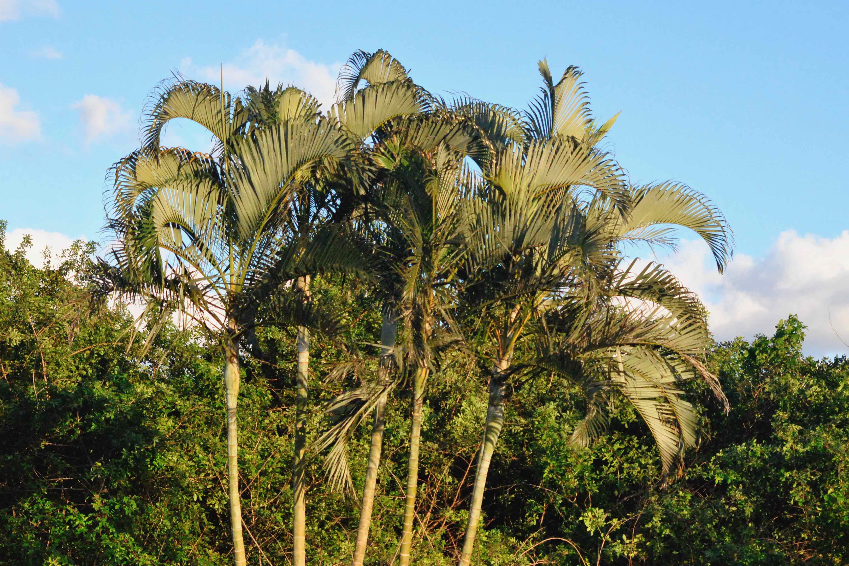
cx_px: 431
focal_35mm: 115
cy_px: 263
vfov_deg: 11.9
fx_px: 2712
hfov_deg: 17.8
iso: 1600
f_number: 7.1
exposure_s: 1/2000
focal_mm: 70
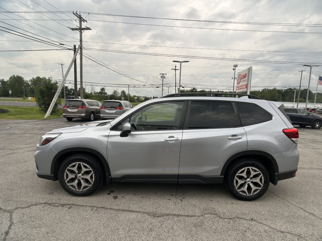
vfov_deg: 53.1
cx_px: 161
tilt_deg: -6.9
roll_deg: -1.8
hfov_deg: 67.3
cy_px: 120
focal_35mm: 26
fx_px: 242
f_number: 1.5
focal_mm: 5.7
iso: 50
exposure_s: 1/2404
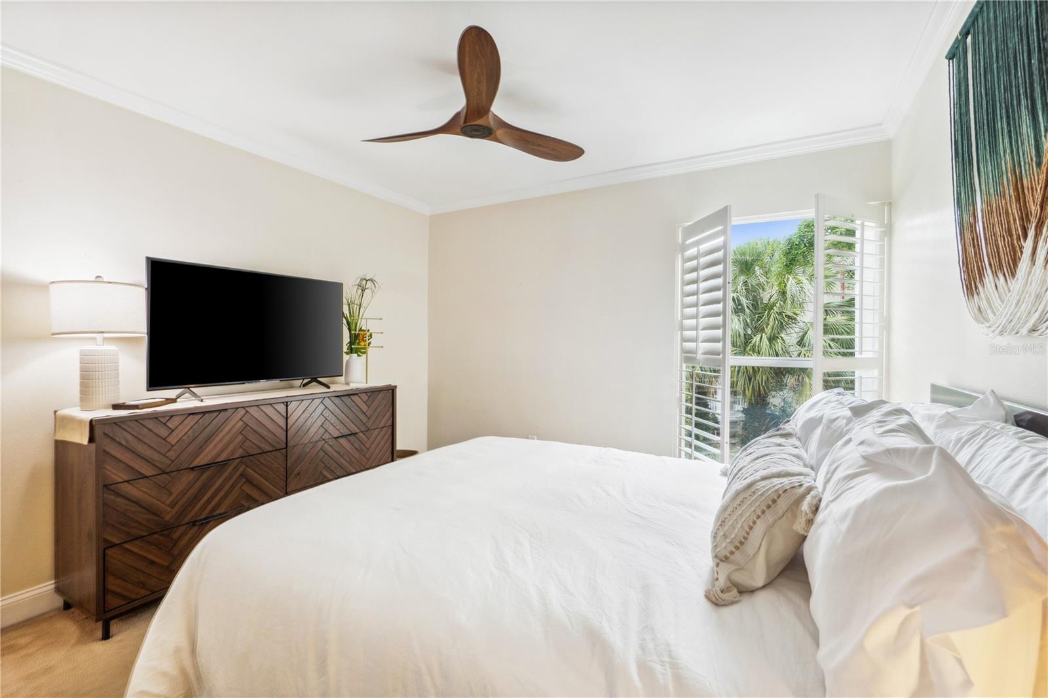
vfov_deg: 77.3
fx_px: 437
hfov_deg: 100.4
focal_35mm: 15
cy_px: 349
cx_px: 524
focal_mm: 10
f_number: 8
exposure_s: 1/13
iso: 250
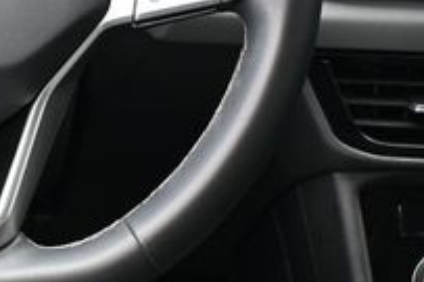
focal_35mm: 130
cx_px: -61
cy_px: -42
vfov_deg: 10.4
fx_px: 1527
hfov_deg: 15.3
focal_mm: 27.5
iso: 640
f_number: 4.5
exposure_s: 1/125
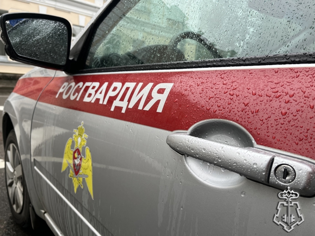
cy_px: 118
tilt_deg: -7.9
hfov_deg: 67.3
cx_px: 158
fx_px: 237
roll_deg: -4.4
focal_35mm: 26
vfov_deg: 53.0
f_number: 1.6
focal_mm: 5.1
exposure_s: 1/602
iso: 50
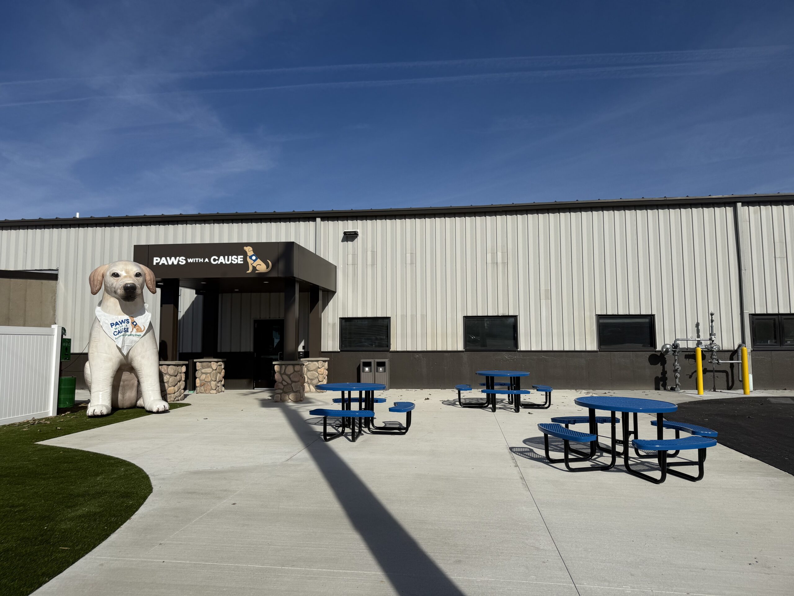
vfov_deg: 56.8
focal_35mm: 24
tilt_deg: +5.6
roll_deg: -0.1
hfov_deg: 71.6
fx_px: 550
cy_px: 298
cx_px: 397
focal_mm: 6.76
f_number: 1.78
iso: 80
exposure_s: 1/10309
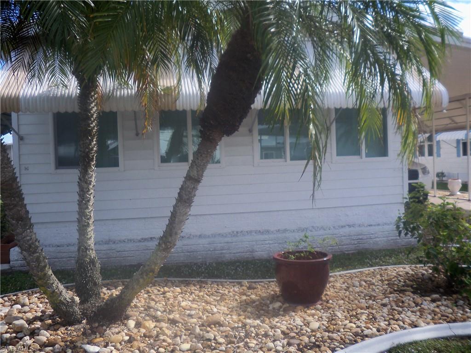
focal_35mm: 38
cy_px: 176
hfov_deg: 49.0
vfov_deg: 37.7
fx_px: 517
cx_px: 236
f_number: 3.5
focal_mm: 6.3
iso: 100
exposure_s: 1/400
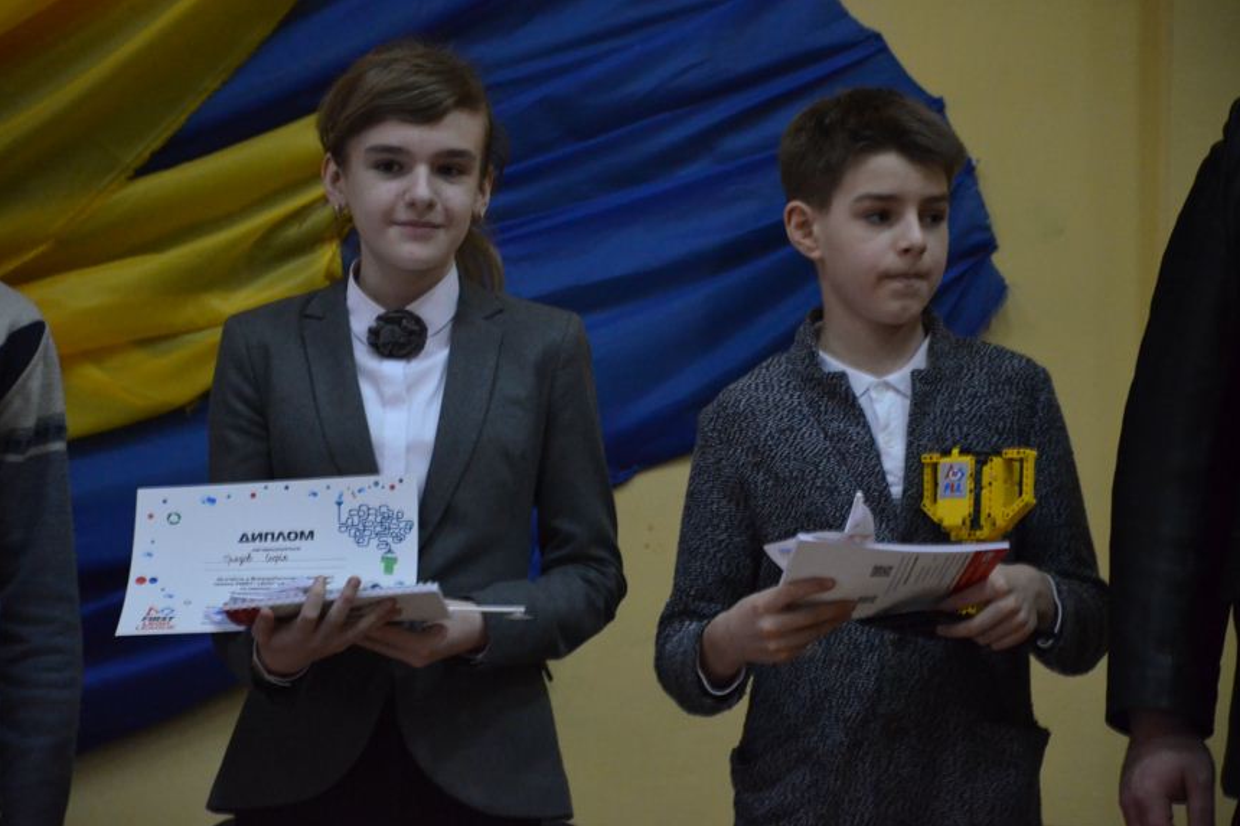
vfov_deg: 6.5
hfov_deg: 9.7
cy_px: 414
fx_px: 7300
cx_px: 624
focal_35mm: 212
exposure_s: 1/30
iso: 3200
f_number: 5.6
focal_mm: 140
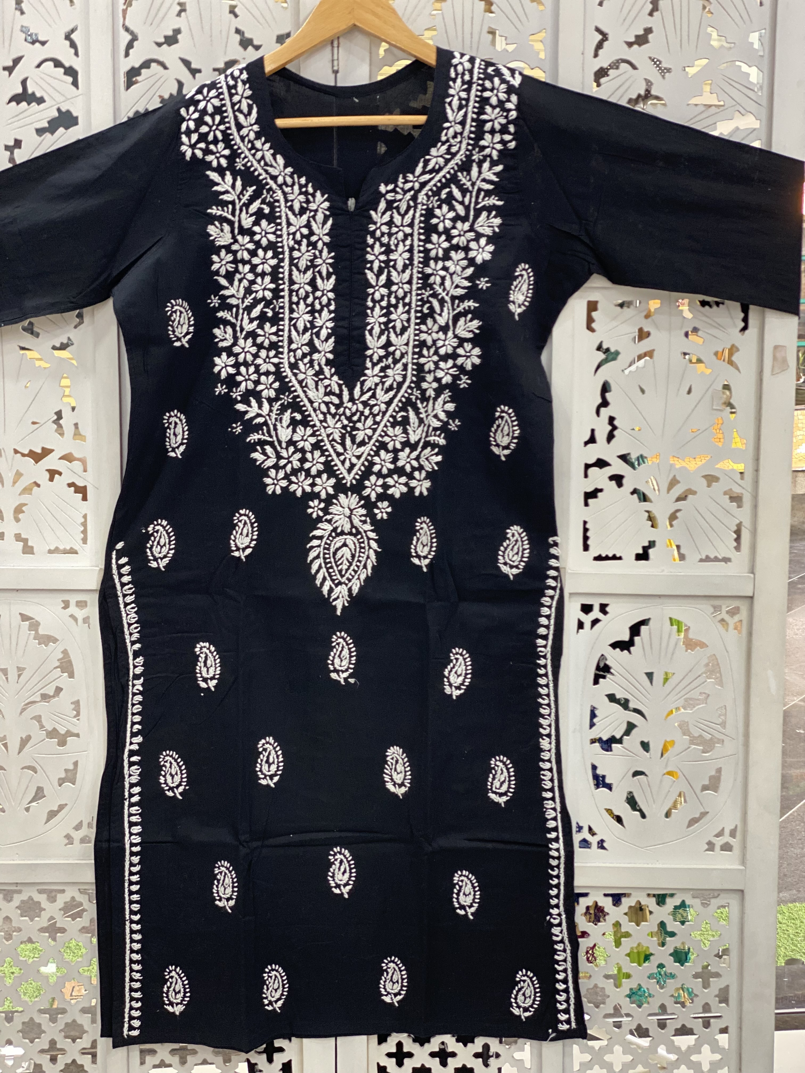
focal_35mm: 52
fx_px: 1612
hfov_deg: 28.0
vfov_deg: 36.8
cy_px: 536
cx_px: 402
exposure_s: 1/33
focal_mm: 6
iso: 125
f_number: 2
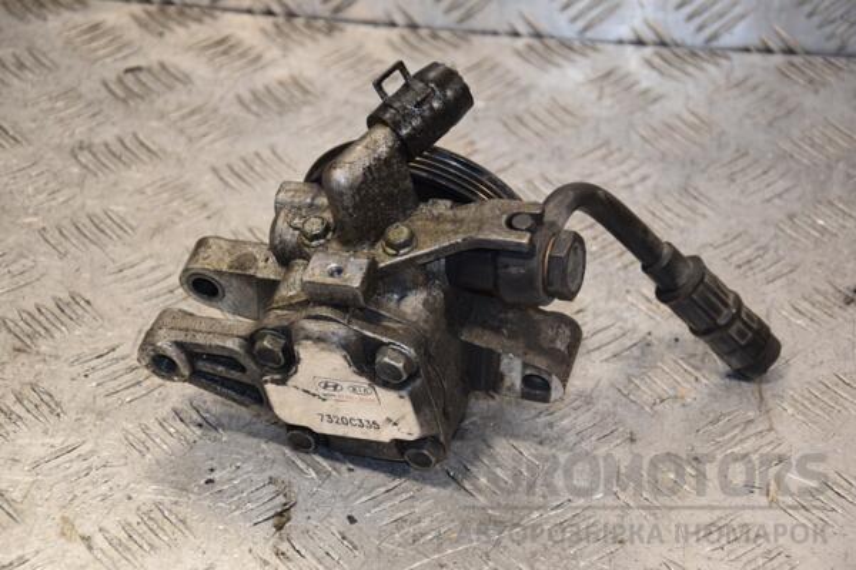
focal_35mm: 105
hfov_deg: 19.5
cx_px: 428
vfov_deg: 13.0
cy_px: 285
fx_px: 2496
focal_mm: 70
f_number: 5.3
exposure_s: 1/160
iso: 800
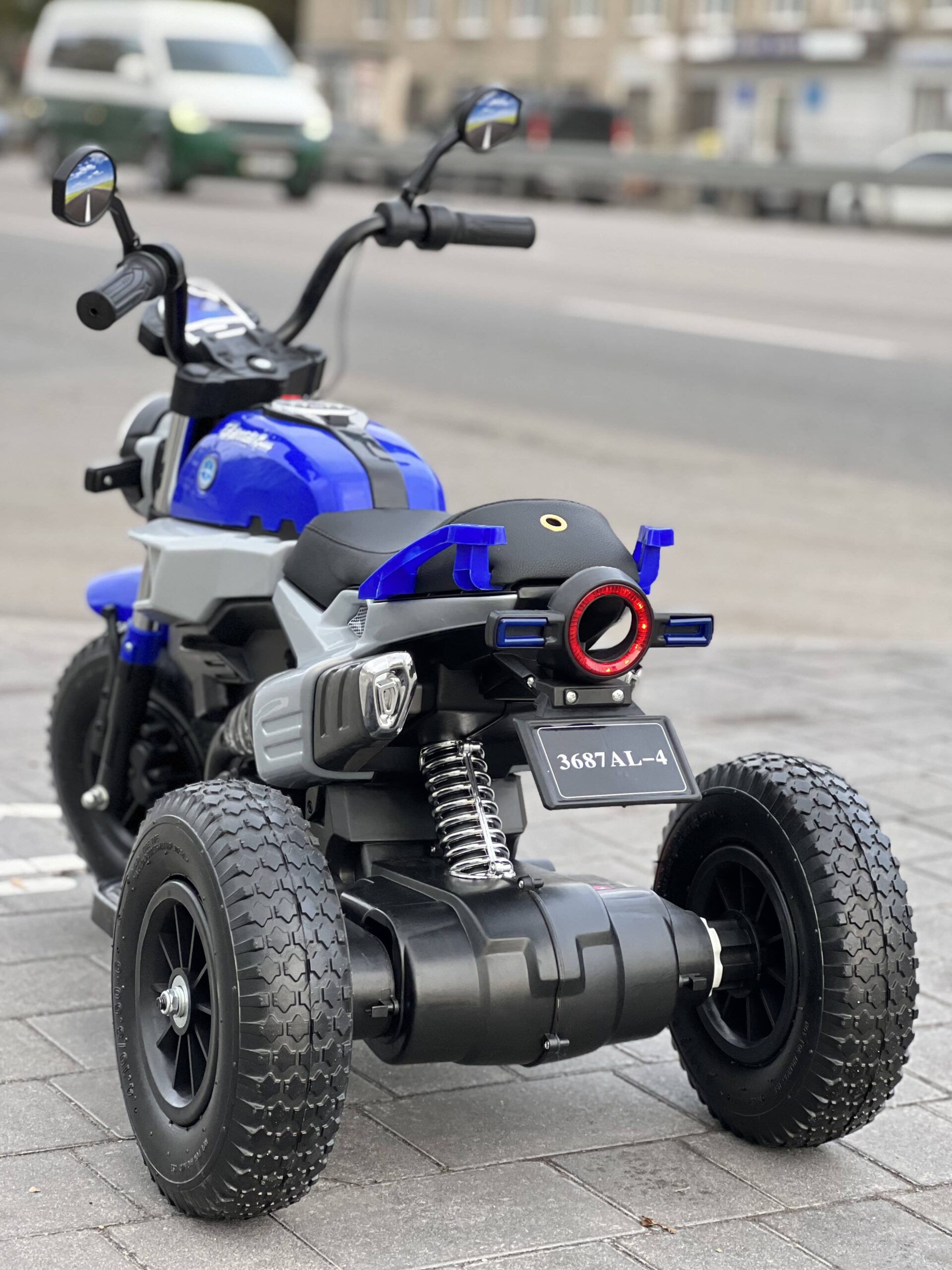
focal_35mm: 77
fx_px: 2824
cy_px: 635
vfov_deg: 25.3
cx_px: 476
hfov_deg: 19.1
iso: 160
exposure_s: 1/121
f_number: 2.8
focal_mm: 9
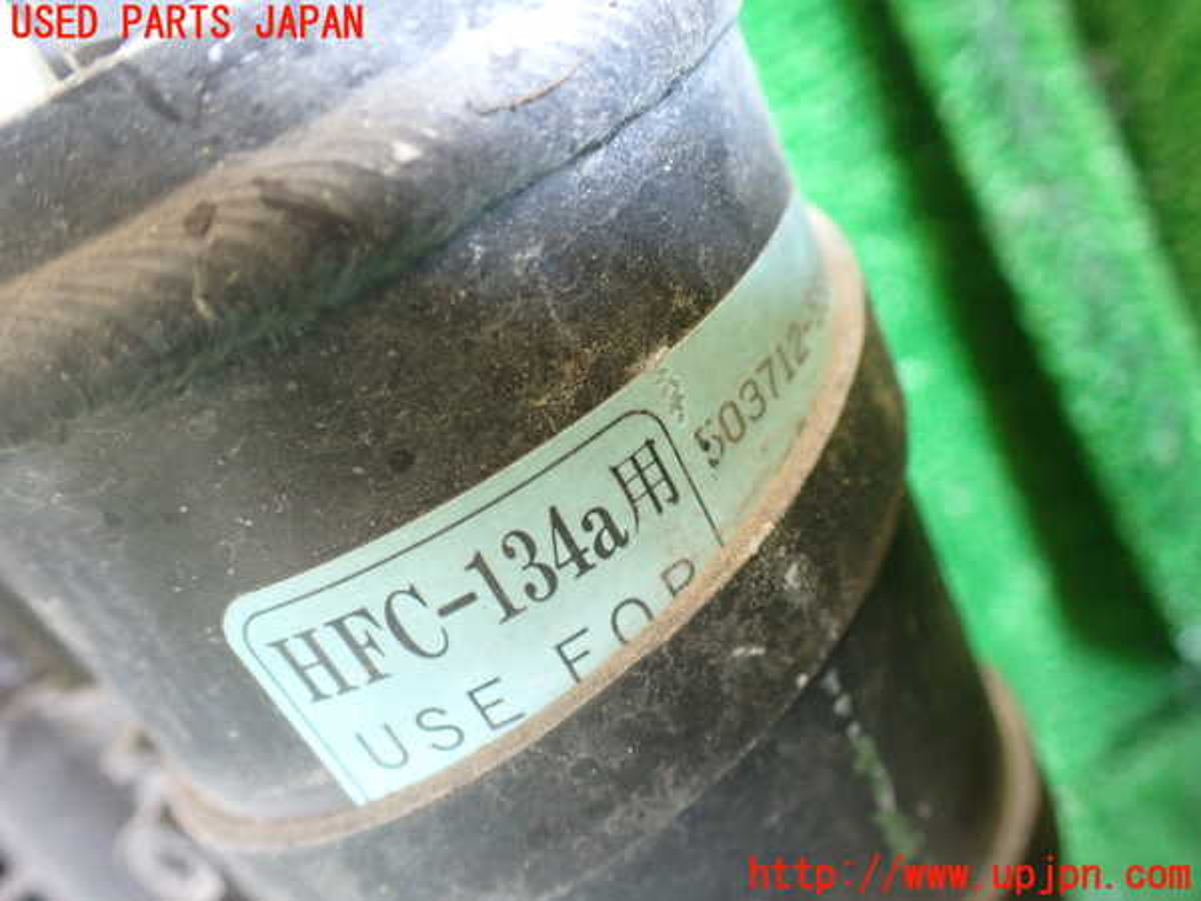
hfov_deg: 60.0
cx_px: 600
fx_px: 1041
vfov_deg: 46.8
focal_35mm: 30
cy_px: 450
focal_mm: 5.4
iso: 1000
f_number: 2.3
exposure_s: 1/30
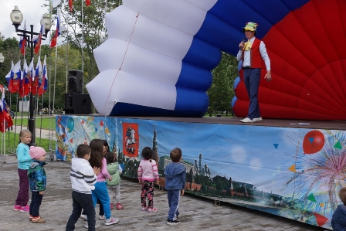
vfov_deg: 31.9
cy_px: 116
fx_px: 404
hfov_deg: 46.4
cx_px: 173
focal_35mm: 42
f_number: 7.1
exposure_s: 1/200
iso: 125
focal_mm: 28
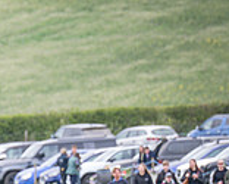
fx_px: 8762
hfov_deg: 1.5
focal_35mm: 1292
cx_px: -130
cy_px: 278
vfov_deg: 1.2
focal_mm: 200
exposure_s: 1/800
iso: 400
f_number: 4
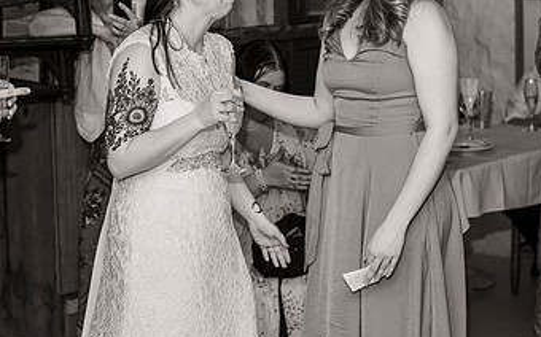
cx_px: 207
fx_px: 1282
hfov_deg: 23.8
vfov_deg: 14.9
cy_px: 53
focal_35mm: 87
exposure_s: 1/100
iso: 500
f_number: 3.2
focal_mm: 50
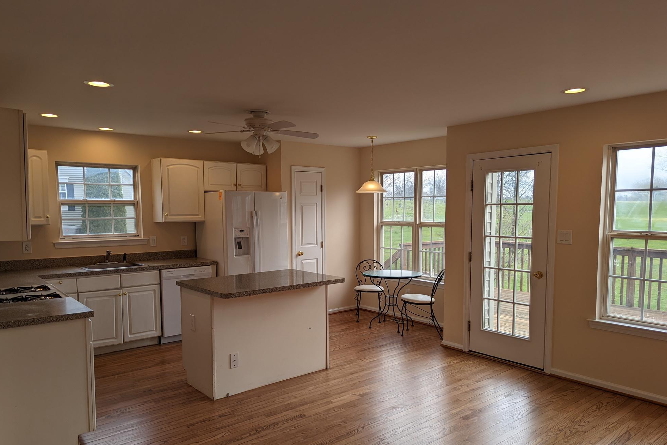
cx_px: 322
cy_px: 256
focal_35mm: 26
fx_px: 482
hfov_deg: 69.4
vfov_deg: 49.4
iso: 43
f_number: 1.85
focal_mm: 6.81
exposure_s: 1/449
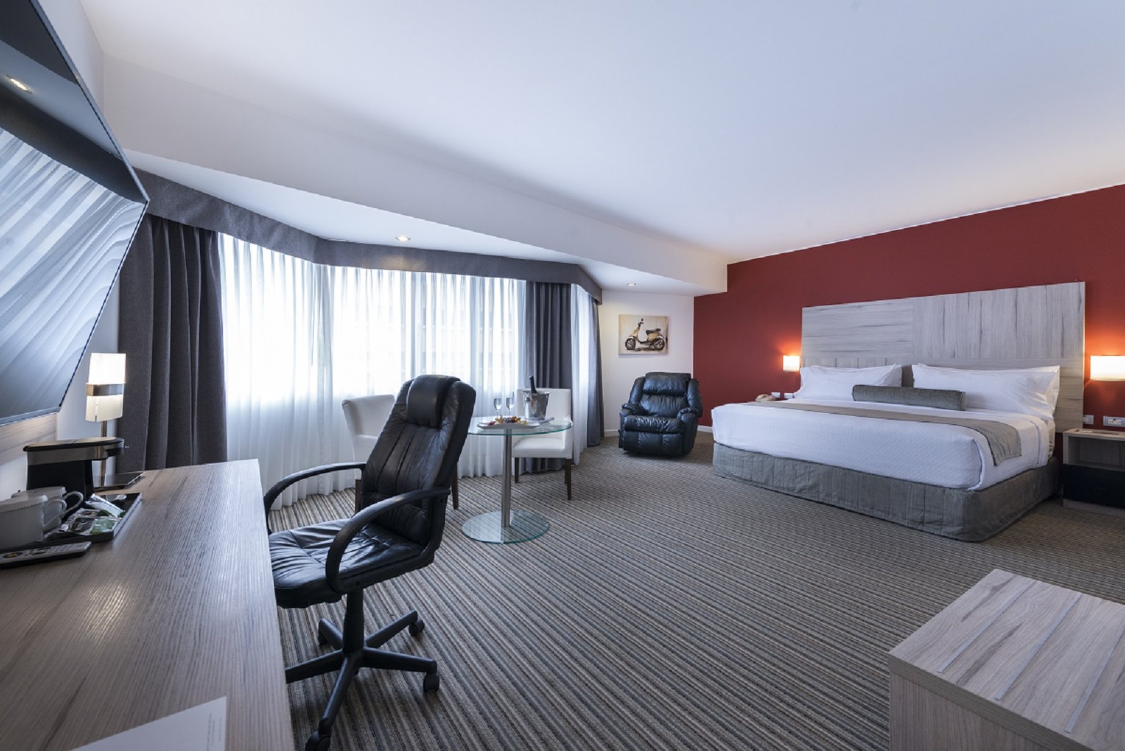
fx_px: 438
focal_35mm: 14
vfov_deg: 81.3
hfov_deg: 104.2
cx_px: 562
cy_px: 376
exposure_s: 1/13
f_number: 10
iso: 500
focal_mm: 14
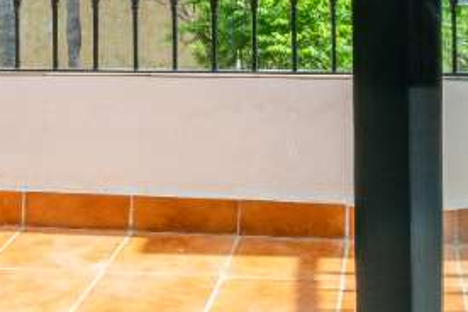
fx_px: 988
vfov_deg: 17.0
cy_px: -83
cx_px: 473
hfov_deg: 25.3
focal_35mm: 76
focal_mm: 14
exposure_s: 1/200
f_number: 16
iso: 320
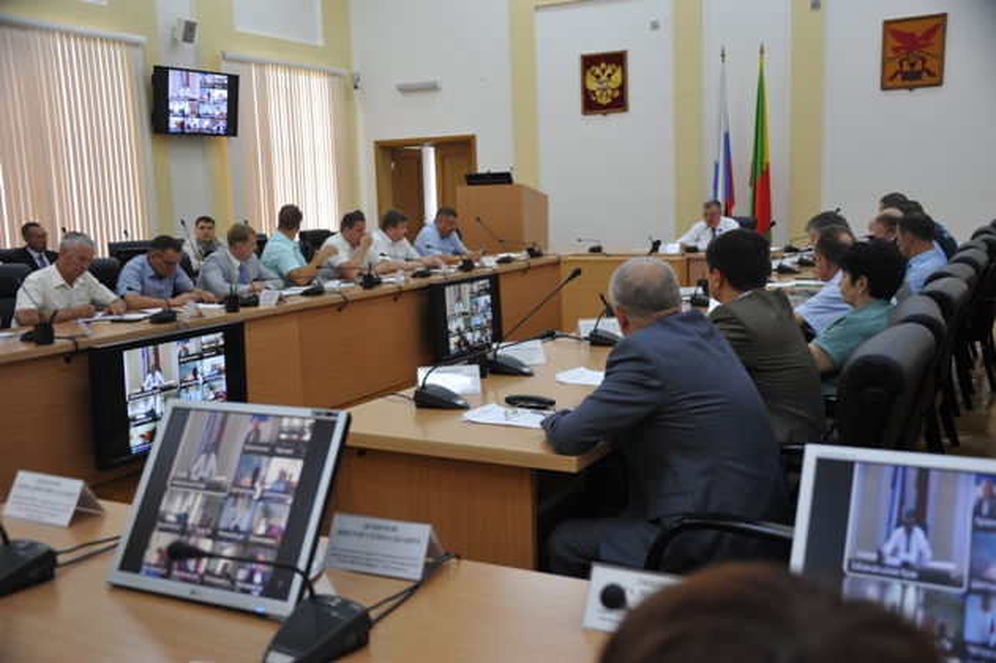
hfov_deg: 53.2
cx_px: 498
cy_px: 332
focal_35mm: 36
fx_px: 995
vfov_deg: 36.8
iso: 320
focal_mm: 36
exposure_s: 1/30
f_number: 4
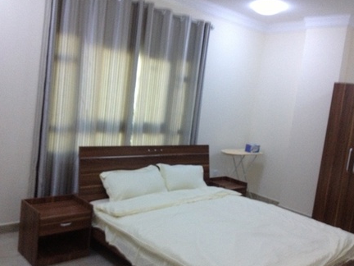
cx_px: 186
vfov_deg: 38.7
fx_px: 378
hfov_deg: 50.1
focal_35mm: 37
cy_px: 138
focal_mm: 4.28
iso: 250
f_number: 2.4
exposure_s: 1/20
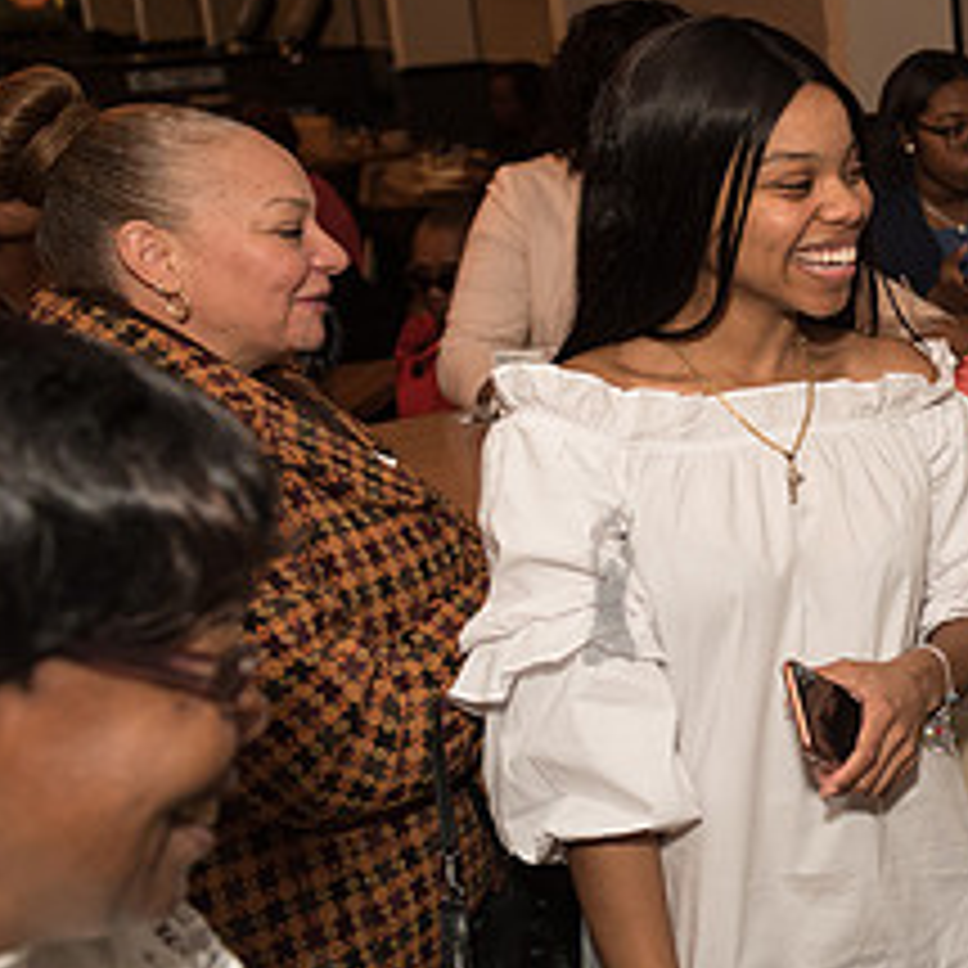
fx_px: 1740
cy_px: 367
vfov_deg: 31.0
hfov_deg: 27.1
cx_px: 1189
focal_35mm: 55
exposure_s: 1/400
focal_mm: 24
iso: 1250
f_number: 3.5
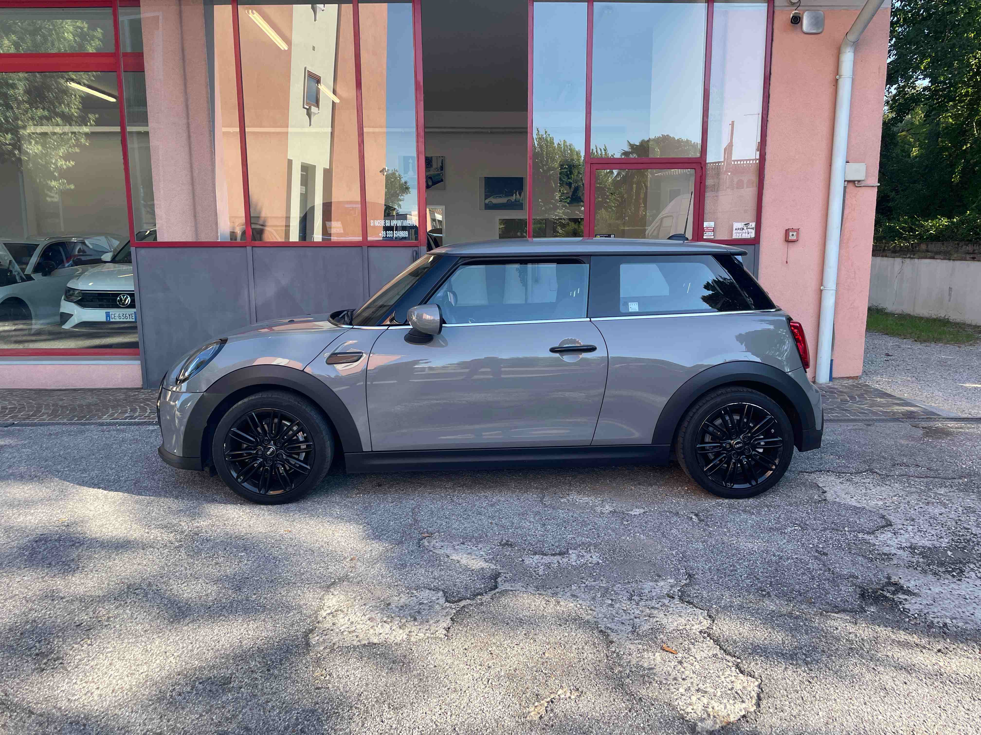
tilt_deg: -9.3
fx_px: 737
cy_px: 368
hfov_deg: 67.3
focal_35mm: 26
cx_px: 490
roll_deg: +0.1
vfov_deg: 53.1
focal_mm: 4.2
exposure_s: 1/527
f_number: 1.6
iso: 32
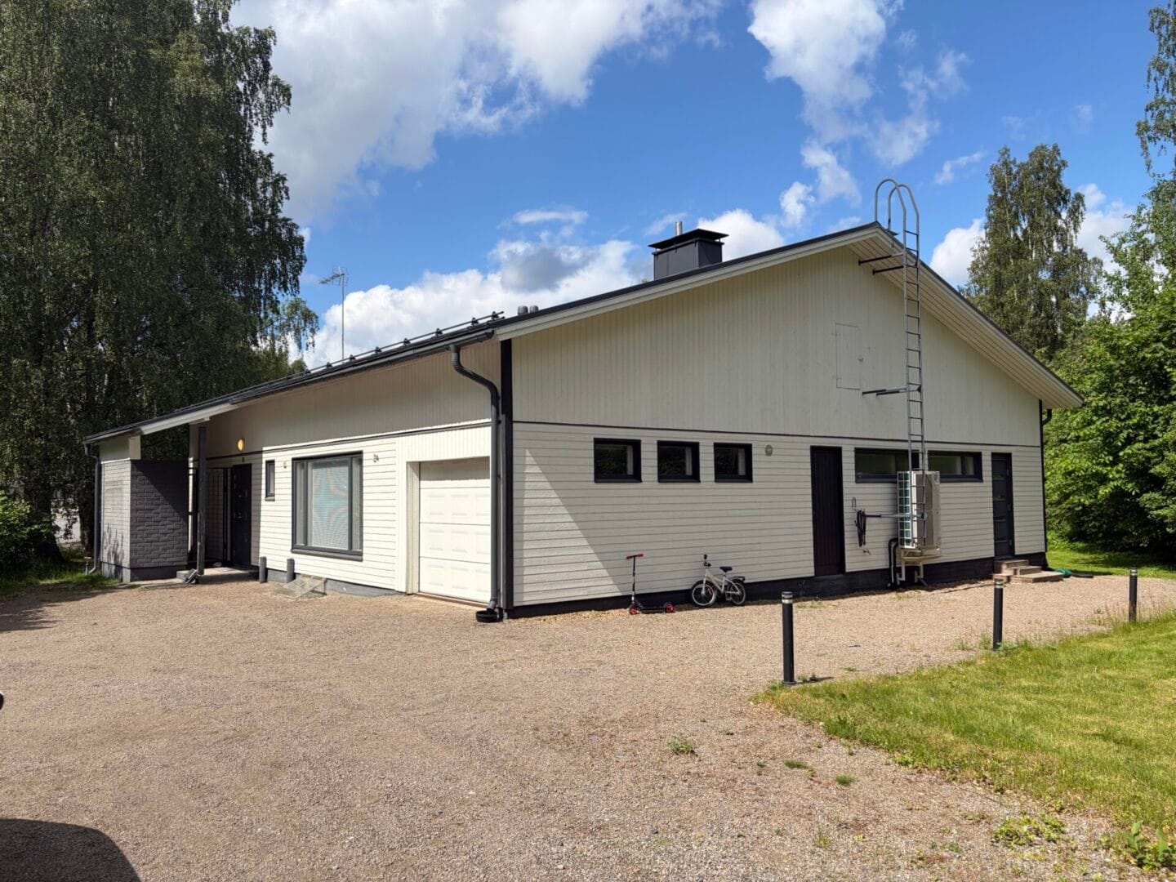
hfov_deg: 67.3
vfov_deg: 53.1
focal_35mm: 26
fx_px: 883
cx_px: 588
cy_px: 441
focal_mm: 5.96
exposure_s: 1/4329
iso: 50
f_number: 1.6
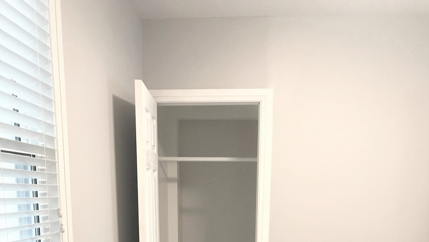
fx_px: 466
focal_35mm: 41
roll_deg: -0.9
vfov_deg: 26.2
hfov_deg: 49.4
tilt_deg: -11.0
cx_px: 216
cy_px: 283
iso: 40
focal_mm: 3.99
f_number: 1.8
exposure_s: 1/20
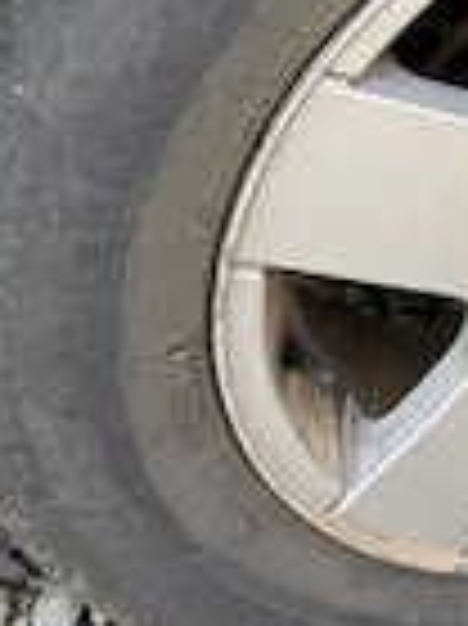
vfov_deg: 27.2
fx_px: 1246
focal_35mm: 69
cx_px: 626
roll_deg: -4.1
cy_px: 63
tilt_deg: -36.2
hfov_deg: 19.5
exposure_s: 1/440
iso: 80
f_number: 1.78
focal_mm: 6.76
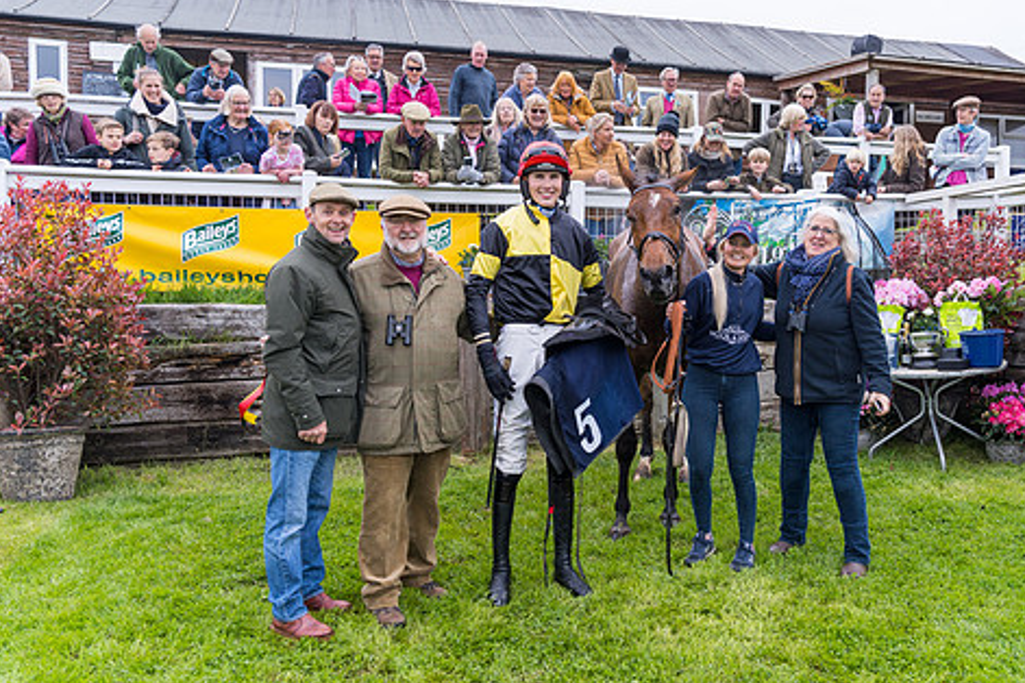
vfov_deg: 41.1
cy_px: 334
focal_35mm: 32
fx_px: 911
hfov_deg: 58.3
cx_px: 605
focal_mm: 26
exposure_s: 1/400
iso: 250
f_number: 5
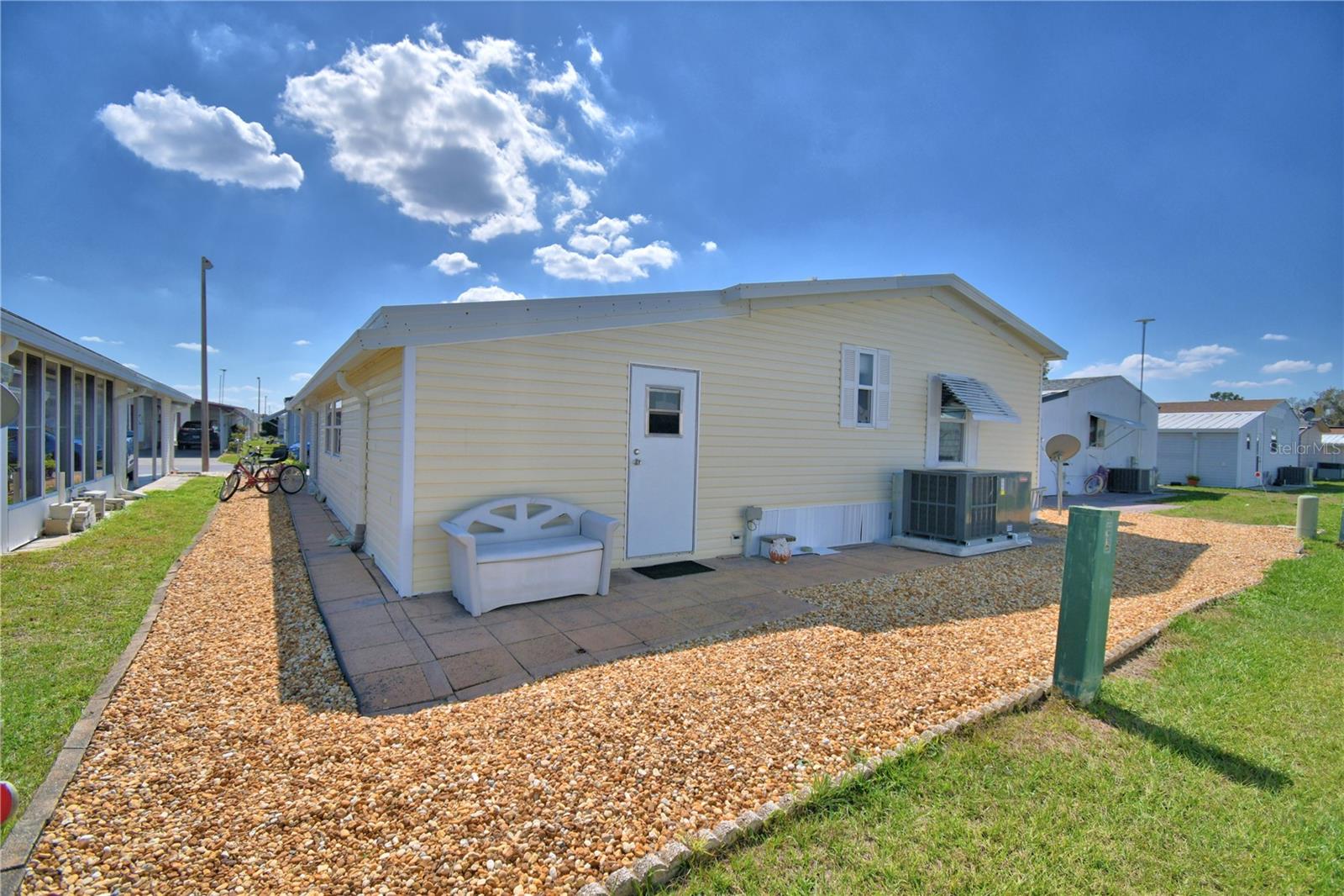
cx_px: 672
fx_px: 560
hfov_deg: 100.4
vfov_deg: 77.3
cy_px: 448
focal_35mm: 15
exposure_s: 1/2500
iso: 100
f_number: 4.5
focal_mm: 10
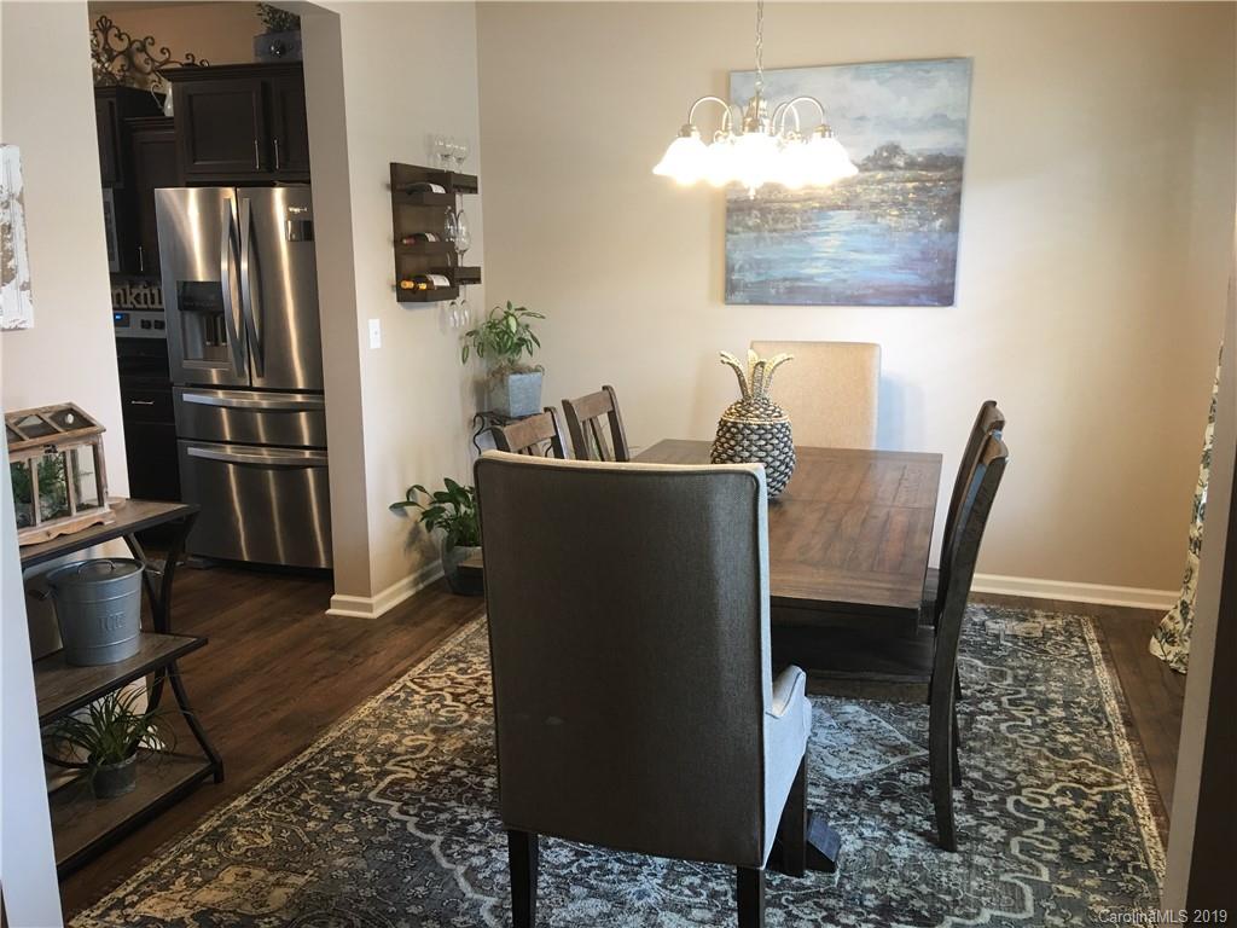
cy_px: 464
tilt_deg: -10.1
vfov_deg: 48.2
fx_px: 1036
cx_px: 618
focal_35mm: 29
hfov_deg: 61.7
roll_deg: -0.1
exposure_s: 1/15
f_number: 2.2
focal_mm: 4.15
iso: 40
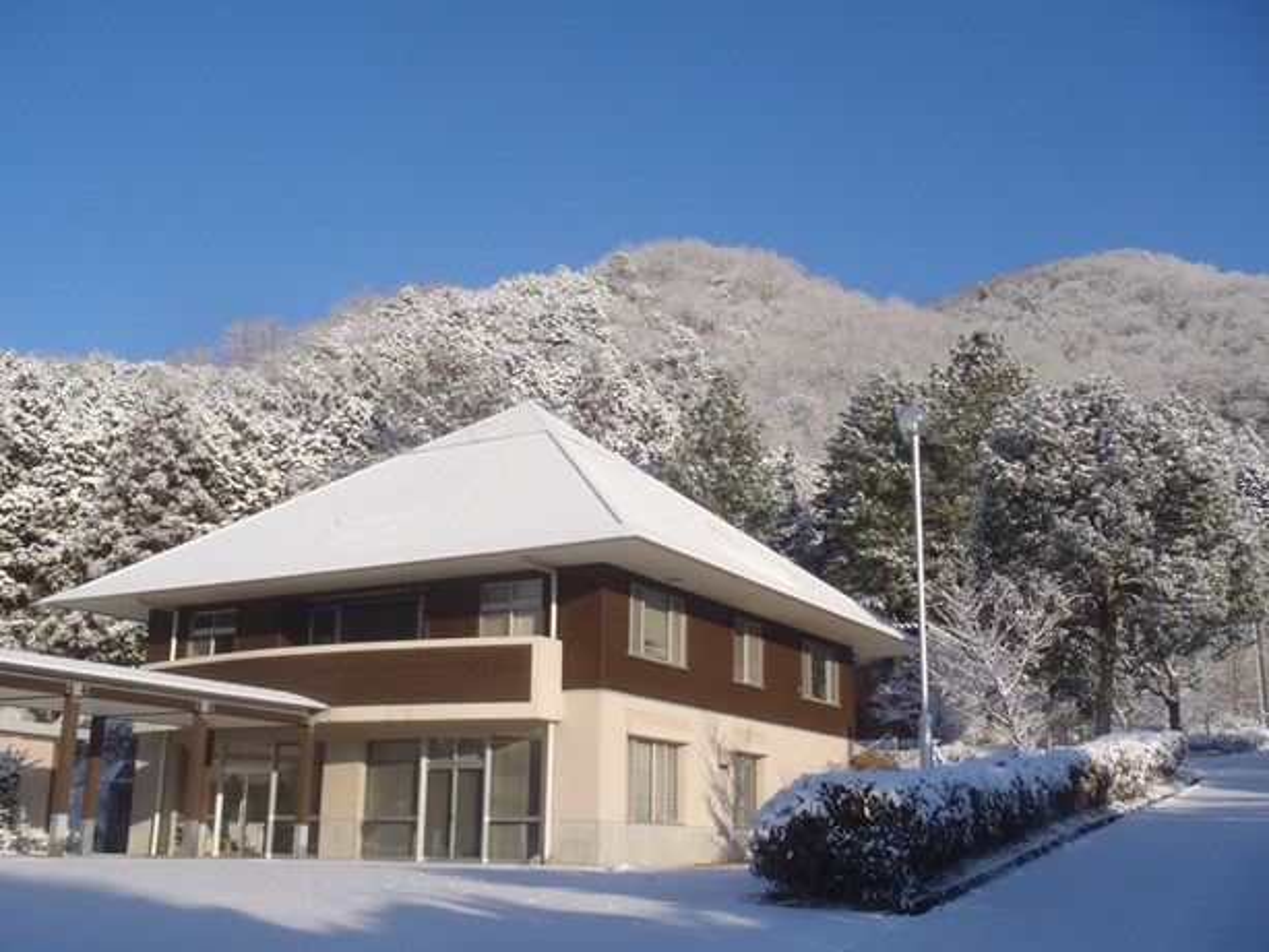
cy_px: 476
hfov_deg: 49.0
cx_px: 634
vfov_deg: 37.7
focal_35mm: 38
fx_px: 1394
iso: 100
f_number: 13
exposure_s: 1/80
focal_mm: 6.83
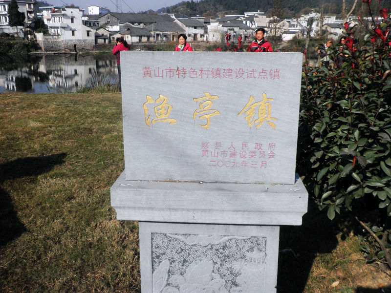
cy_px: 146
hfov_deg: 50.1
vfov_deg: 38.7
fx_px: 418
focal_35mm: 37
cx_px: 196
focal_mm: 6.5
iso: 64
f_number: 9.2
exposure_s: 1/125
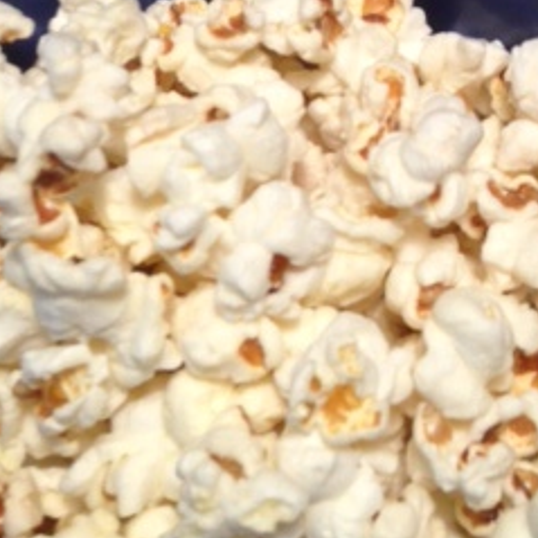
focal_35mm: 78
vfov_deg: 20.5
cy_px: -135
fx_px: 1372
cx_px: 437
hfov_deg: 21.9
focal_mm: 4.12
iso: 80
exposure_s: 1/20
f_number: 2.4
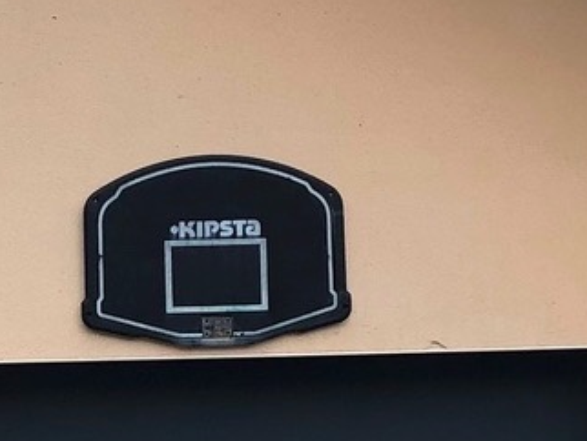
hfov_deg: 11.0
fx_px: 3021
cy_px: 519
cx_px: 78
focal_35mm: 178
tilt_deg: -1.3
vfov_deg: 8.3
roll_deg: +2.5
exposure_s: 1/1333
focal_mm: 4
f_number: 1.8
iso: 20
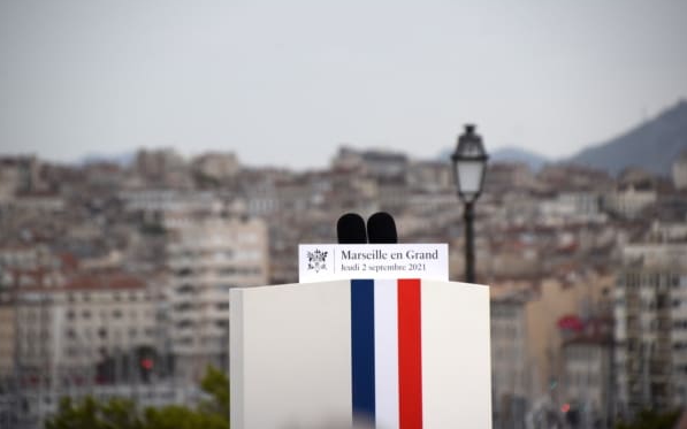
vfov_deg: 4.4
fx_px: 5607
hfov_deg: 7.0
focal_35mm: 300
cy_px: 200
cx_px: 344
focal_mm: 195
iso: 220
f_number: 6.3
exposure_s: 1/500
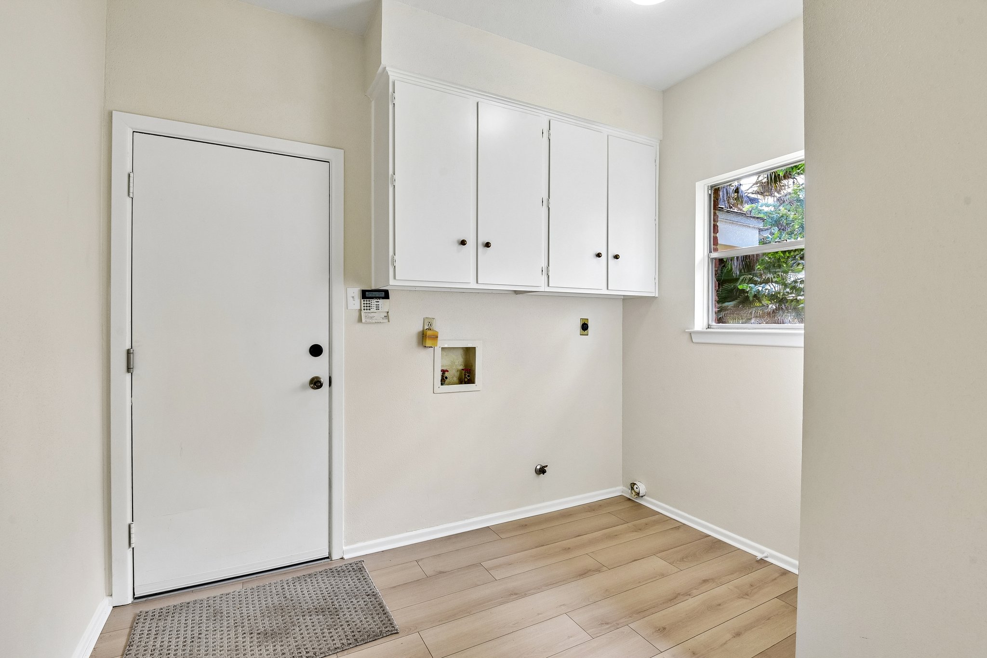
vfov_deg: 73.7
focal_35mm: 16
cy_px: 329
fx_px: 439
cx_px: 494
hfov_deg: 96.7
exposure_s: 1/15
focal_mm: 16
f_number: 8
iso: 500
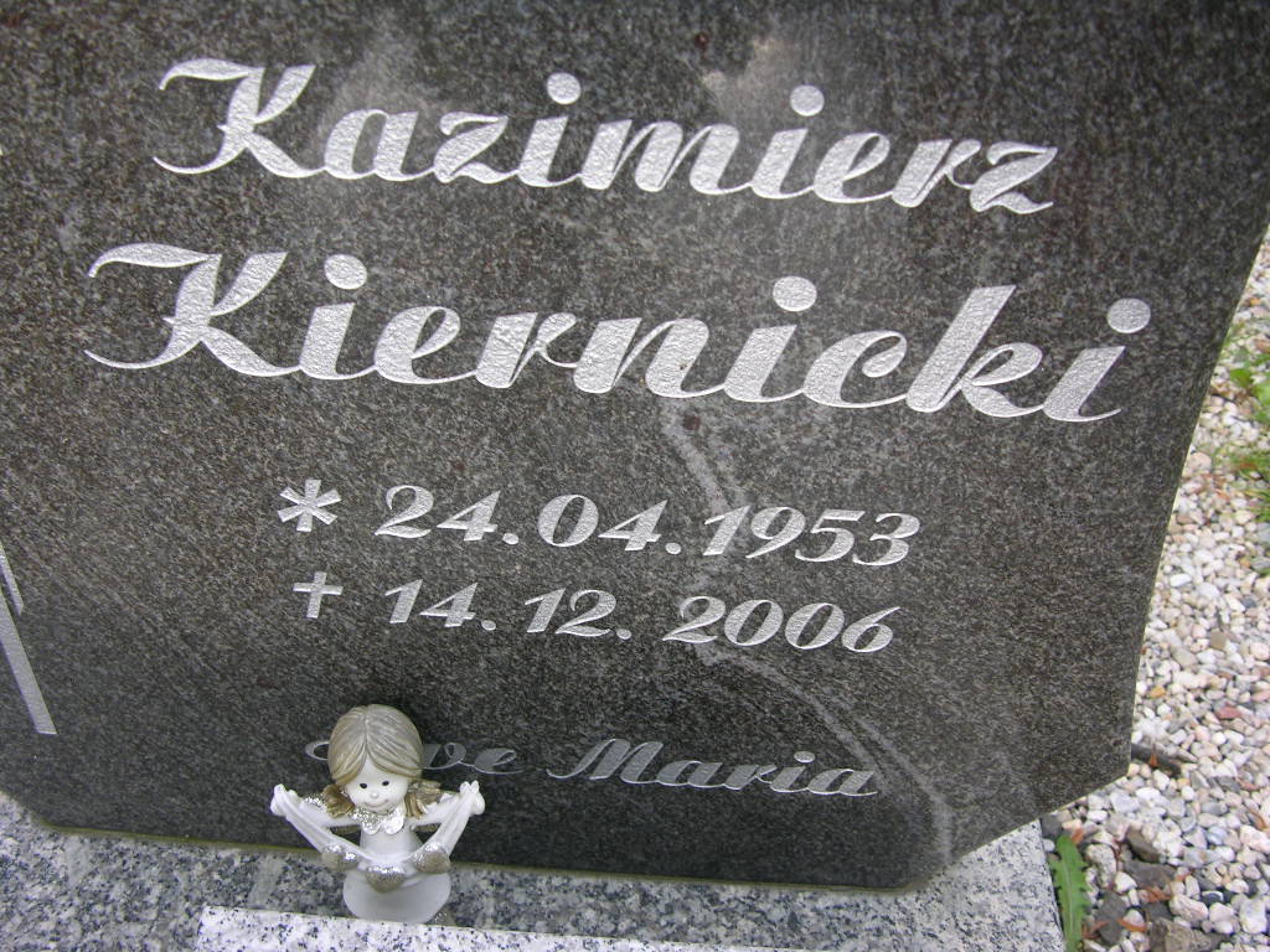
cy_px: 476
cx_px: 635
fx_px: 1284
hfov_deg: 52.6
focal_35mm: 35
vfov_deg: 40.7
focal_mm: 8.9
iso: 50
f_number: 2.8
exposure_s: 1/47.2
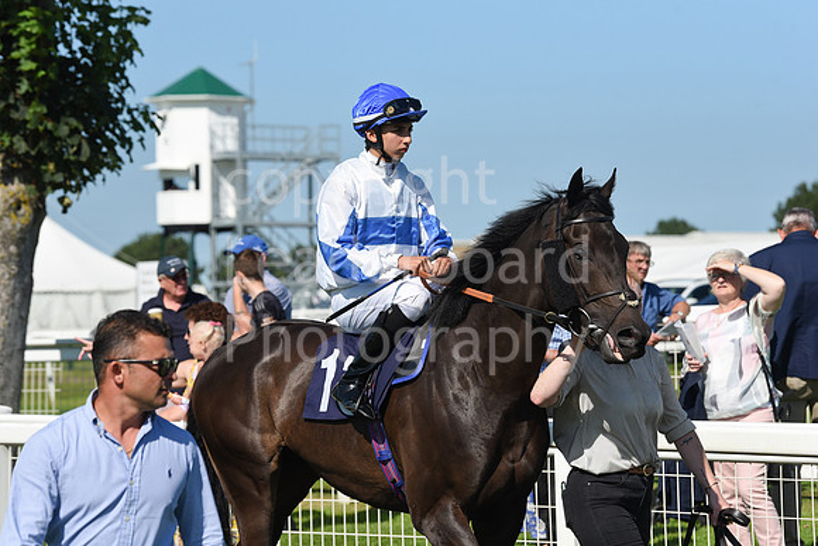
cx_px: 409
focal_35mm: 140
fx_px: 3182
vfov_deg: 9.8
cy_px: 273
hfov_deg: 14.7
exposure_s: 1/3200
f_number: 6.3
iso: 400
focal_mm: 140
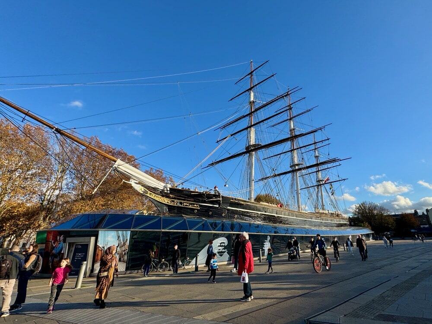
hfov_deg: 102.1
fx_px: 175
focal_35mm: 14
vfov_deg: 85.7
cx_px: 216
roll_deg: +3.9
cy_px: 162
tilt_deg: +22.5
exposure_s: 1/1217
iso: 40
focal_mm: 2.22
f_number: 2.2
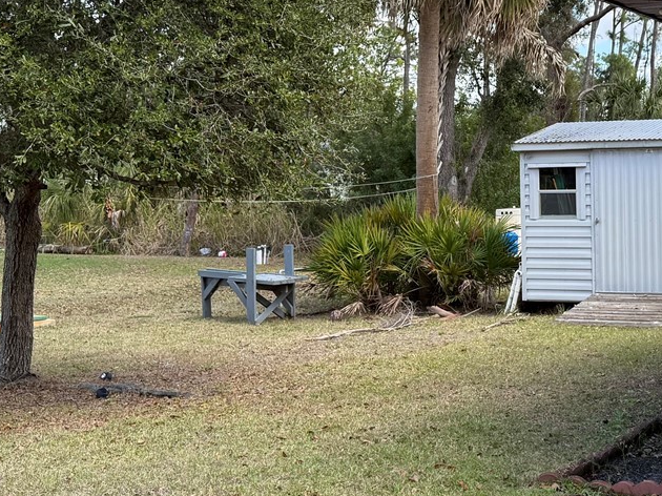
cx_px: 556
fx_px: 1166
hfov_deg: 30.7
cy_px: 166
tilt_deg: +0.7
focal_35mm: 61
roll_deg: +0.8
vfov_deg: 23.9
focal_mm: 6.76
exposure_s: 1/1337
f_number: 1.78
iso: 100
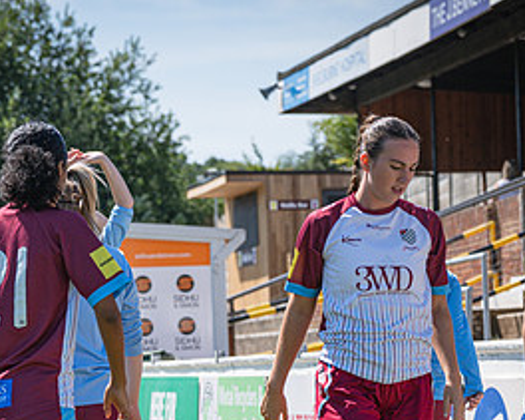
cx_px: 202
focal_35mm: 195
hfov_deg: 9.9
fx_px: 3029
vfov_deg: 7.9
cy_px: 437
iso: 200
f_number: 4
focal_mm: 79
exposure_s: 1/1600
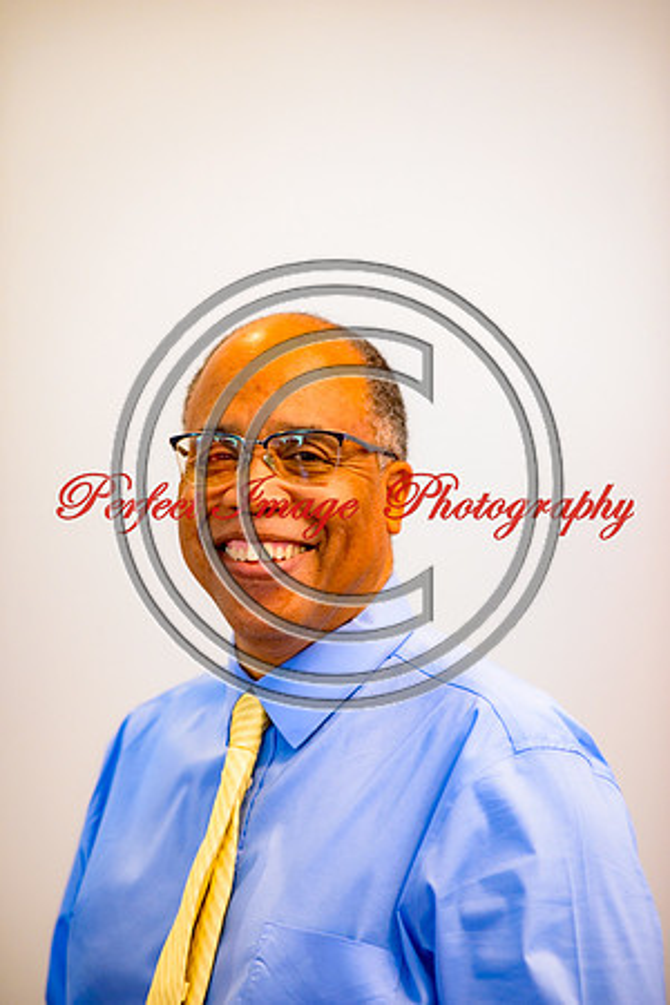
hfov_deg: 13.0
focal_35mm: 105
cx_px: 335
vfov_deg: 19.5
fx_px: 2931
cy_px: 502
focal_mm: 105
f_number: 2.2
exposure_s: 1/125
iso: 1100
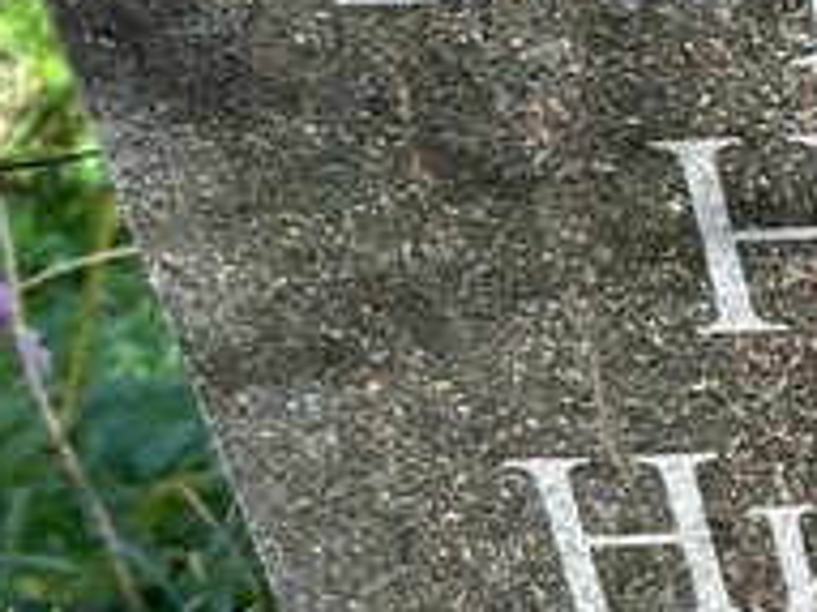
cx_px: 1347
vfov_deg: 13.5
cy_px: 128
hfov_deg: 16.0
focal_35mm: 109
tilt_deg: -30.5
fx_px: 2571
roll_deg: +6.5
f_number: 1.5
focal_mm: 5.7
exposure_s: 1/775
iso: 50
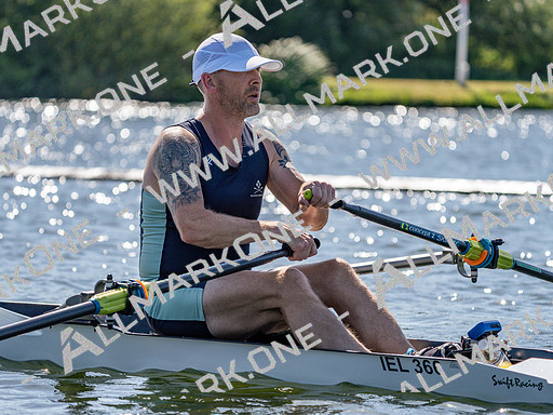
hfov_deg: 8.1
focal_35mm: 245
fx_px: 3914
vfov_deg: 6.1
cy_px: 207
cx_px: 280
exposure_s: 1/2000
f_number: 5.6
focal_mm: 225
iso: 250
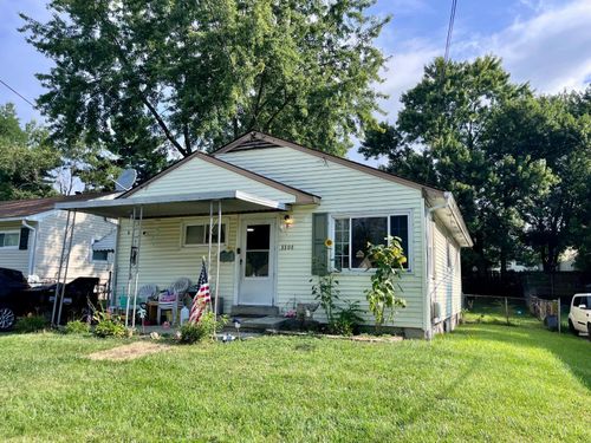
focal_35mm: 26
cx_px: 296
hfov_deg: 67.3
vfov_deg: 53.1
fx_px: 444
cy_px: 222
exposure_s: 1/1536
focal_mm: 5.1
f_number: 1.6
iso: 50
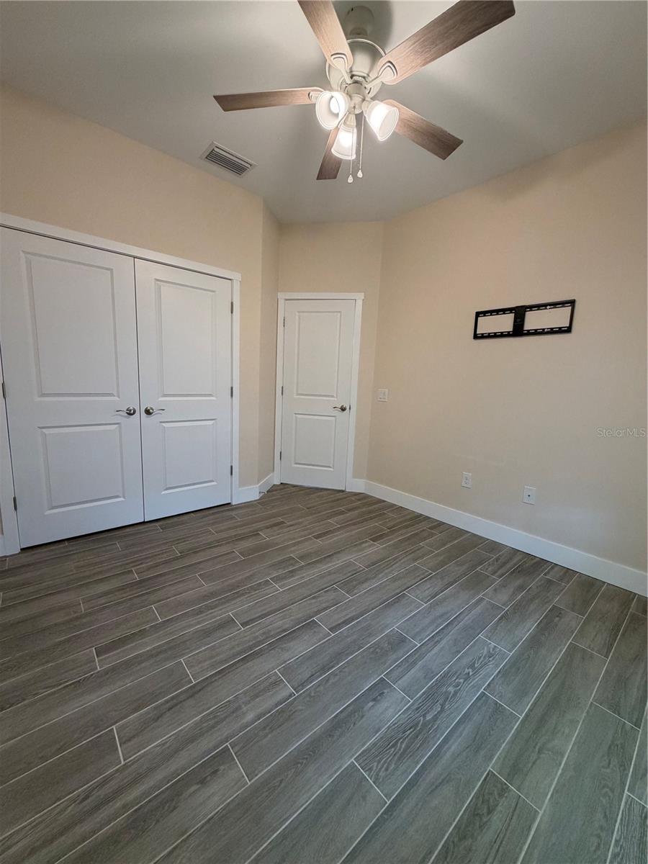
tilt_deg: -8.1
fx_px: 349
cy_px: 432
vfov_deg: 102.1
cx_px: 324
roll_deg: -3.4
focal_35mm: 14
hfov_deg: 85.7
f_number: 2.2
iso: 200
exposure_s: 1/60
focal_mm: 2.22
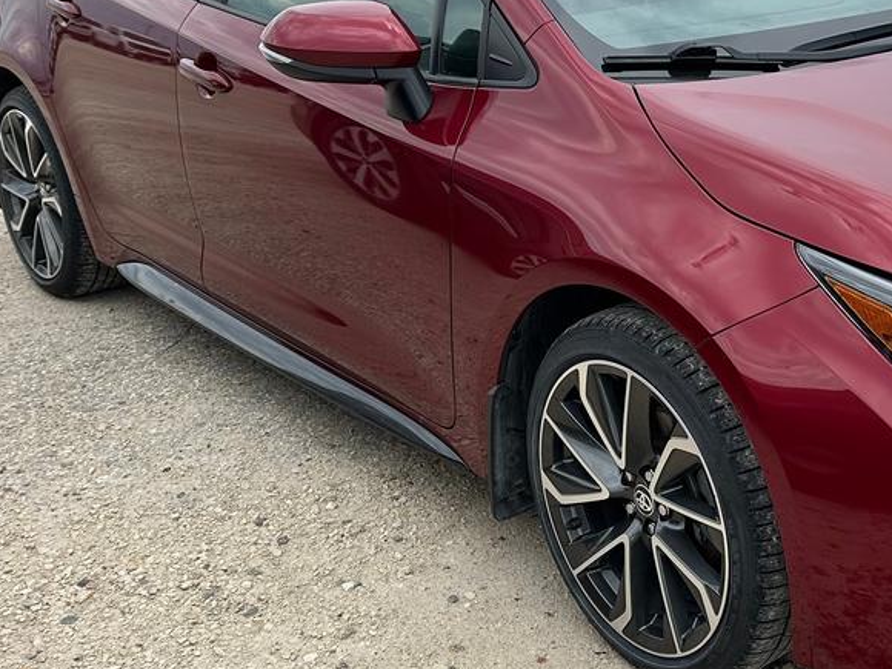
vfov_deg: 27.3
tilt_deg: -15.2
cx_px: 807
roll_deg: +1.7
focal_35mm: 53
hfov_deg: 34.1
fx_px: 1366
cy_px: 206
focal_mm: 6.86
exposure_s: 1/2732
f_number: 1.78
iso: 80
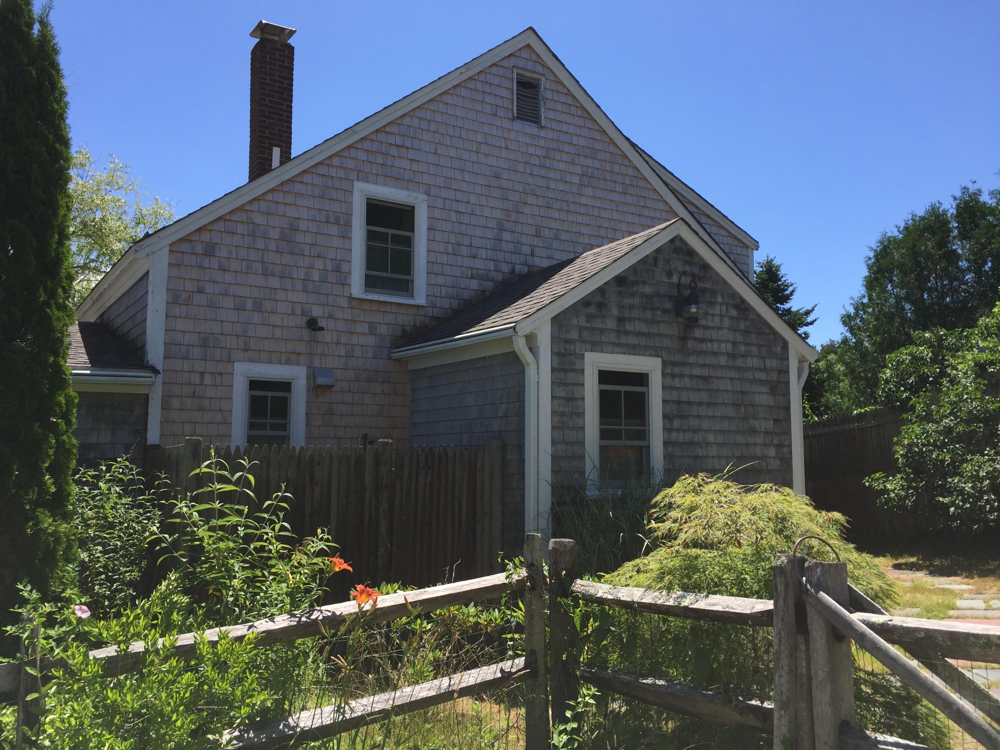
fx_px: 838
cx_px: 500
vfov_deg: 48.2
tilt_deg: +6.6
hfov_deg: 61.7
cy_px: 375
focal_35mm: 29
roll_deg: -1.3
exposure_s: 1/1582
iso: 32
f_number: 2.2
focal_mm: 4.15
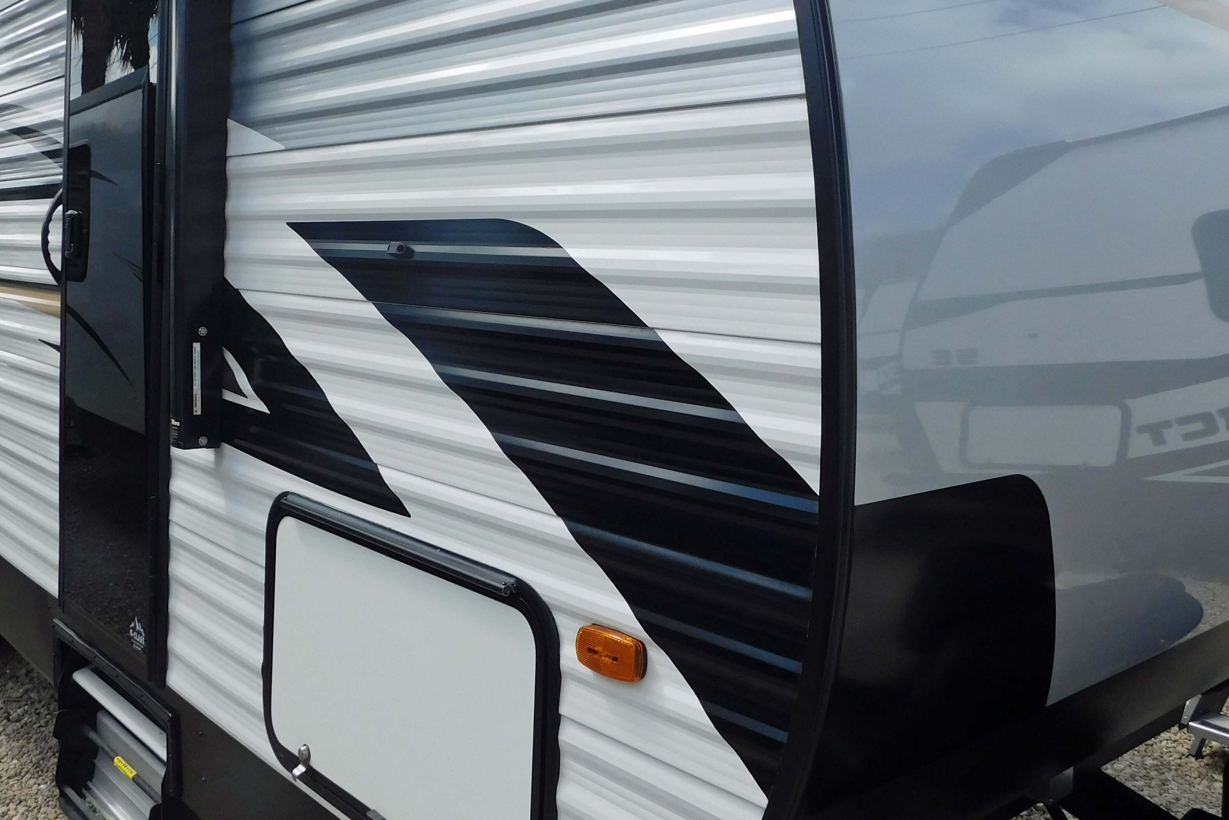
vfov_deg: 37.7
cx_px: 593
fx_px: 1195
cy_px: 321
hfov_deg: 54.4
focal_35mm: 35
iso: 125
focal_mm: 4
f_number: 6
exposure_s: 1/500
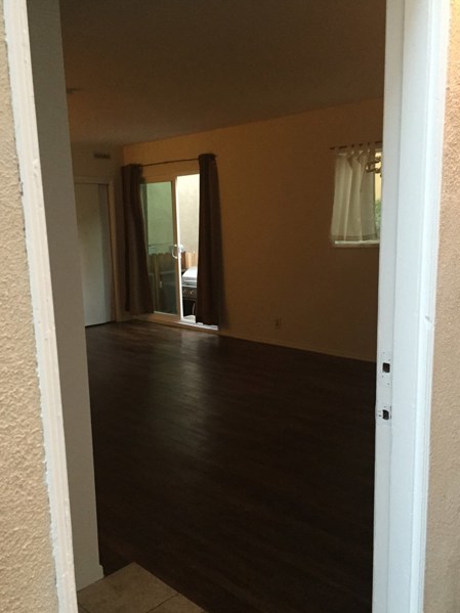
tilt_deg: -9.6
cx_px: 229
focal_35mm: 31
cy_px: 322
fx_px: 549
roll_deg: +0.2
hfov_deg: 45.4
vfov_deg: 58.3
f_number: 2.2
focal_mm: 4.15
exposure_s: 1/30
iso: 200
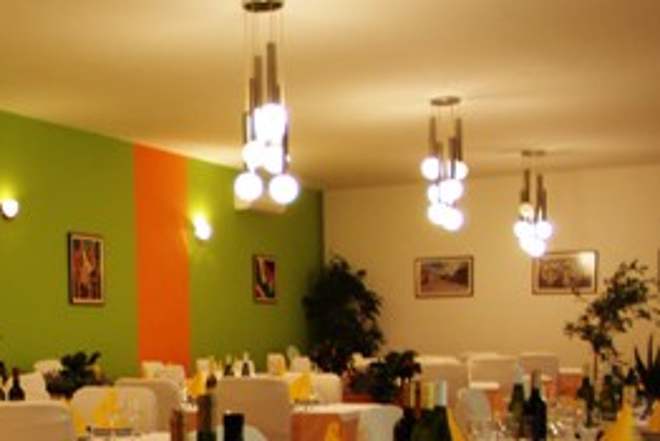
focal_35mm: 61
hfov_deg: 30.7
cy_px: 456
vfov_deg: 21.4
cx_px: 13
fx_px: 1119
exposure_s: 1/4
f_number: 4.5
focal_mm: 17
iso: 100
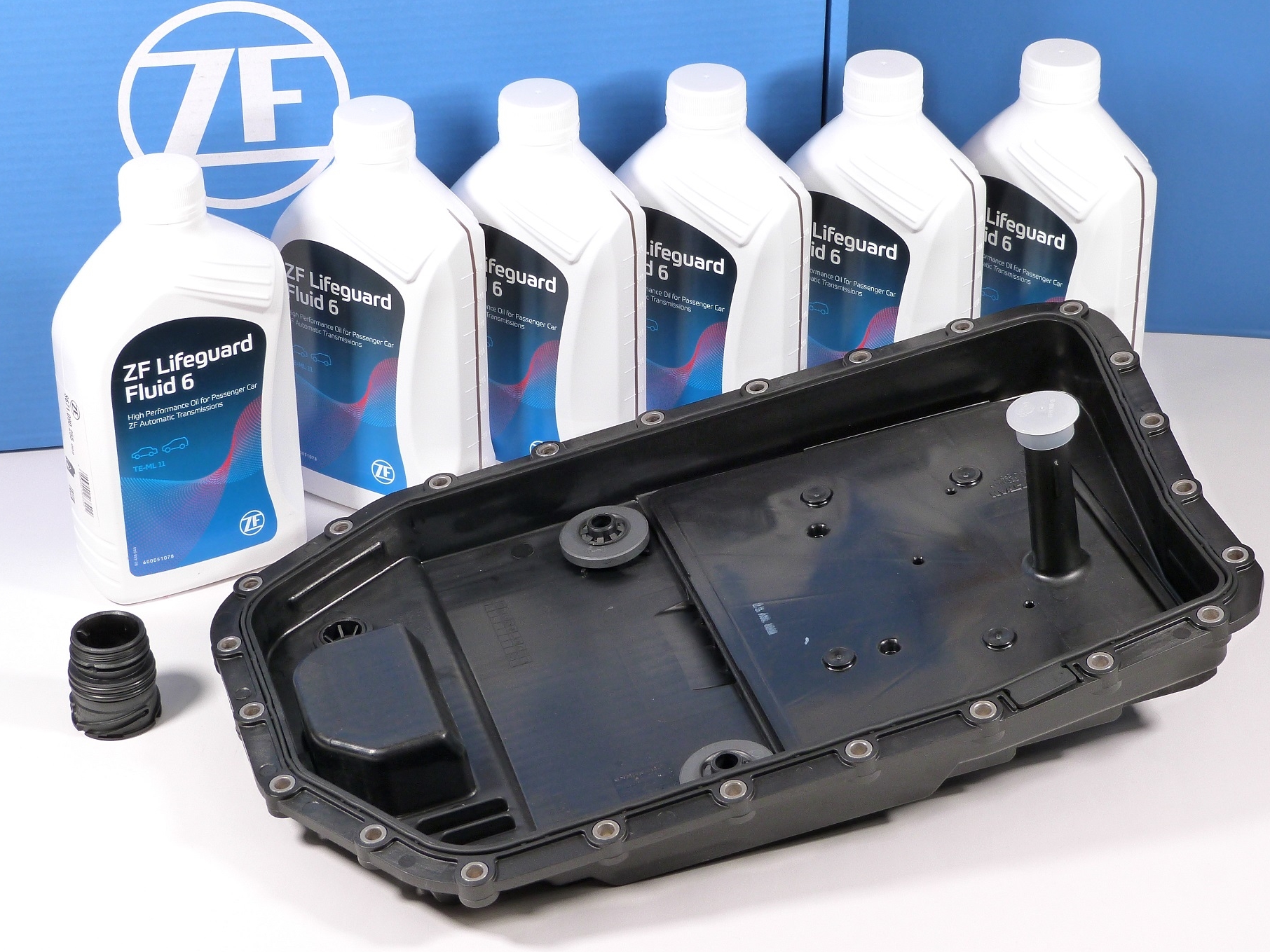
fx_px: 3119
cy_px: 454
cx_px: 648
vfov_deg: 17.4
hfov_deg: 23.0
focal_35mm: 85
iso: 160
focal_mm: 13.8
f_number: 4
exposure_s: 1/125
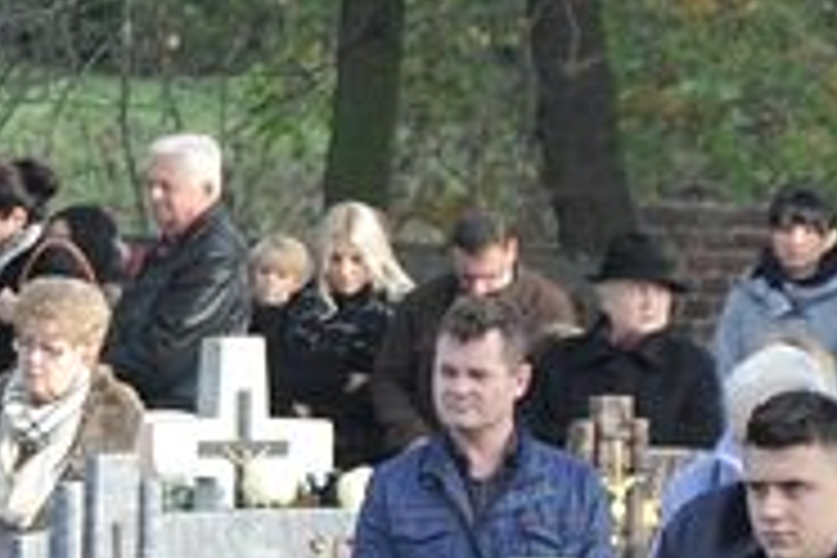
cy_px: 686
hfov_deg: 2.9
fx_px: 16699
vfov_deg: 1.9
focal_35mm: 718
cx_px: -18
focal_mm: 105
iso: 800
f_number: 5.6
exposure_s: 1/500
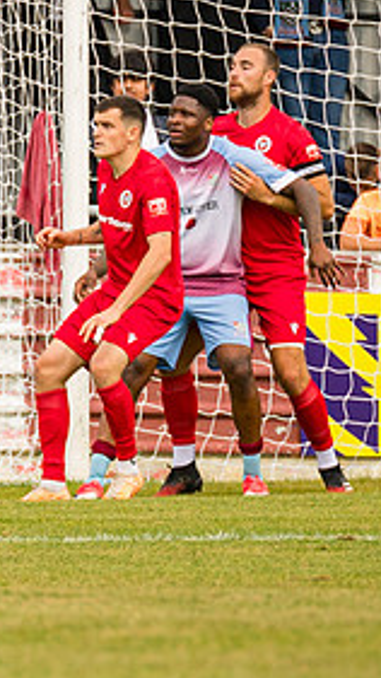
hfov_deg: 1.0
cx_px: -491
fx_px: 22529
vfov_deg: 1.7
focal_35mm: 1254
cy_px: 181
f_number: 4
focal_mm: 300
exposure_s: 1/1600
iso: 400
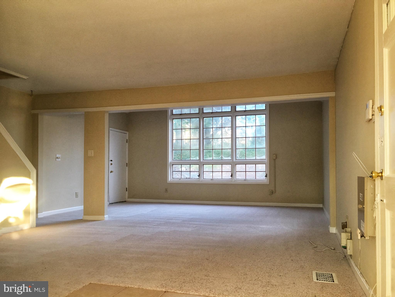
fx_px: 331
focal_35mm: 29
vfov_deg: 48.2
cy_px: 148
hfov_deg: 61.7
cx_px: 198
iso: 80
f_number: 2.2
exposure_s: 1/30
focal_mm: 4.15
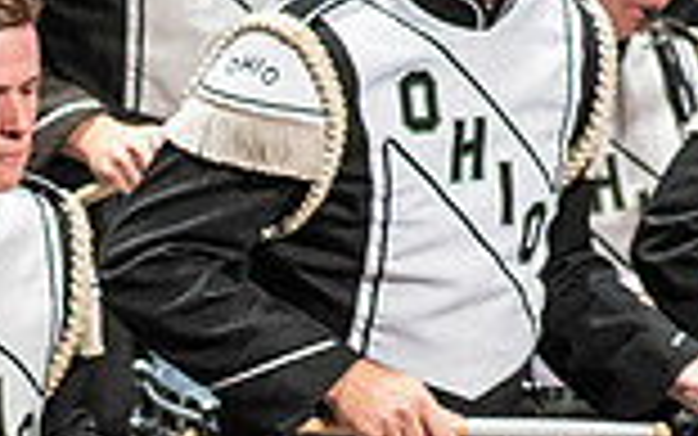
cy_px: 490
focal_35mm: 1141
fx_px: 21713
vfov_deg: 1.2
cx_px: -378
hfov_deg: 1.8
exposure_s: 1/400
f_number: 5.6
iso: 5000
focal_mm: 300
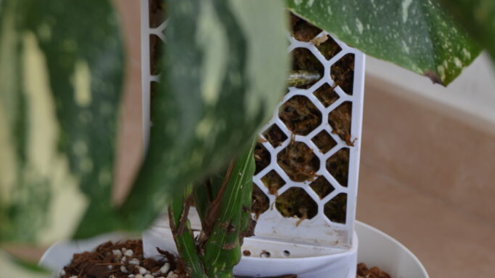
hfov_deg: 19.6
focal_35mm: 109
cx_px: 248
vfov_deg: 11.1
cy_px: 197
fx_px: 1431
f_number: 7.1
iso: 100
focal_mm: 46
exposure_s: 1/8
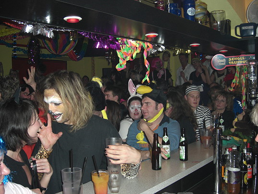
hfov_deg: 49.0
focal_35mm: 38
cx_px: 129
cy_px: 97
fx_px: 283
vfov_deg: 37.7
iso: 200
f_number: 2.8
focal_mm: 7.9
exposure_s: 1/60
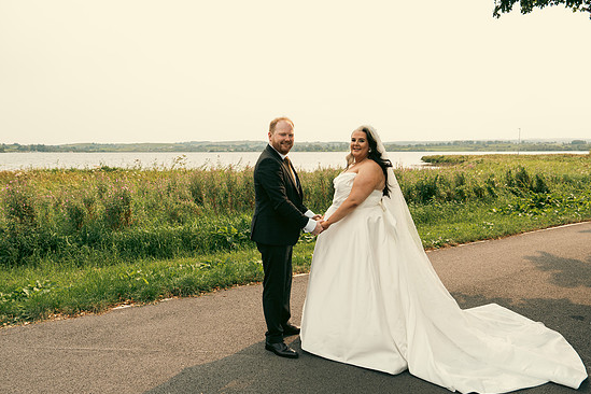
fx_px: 443
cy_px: 199
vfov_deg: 47.9
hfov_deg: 67.4
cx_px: 300
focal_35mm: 27
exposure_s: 1/320
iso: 125
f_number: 3.5
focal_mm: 24
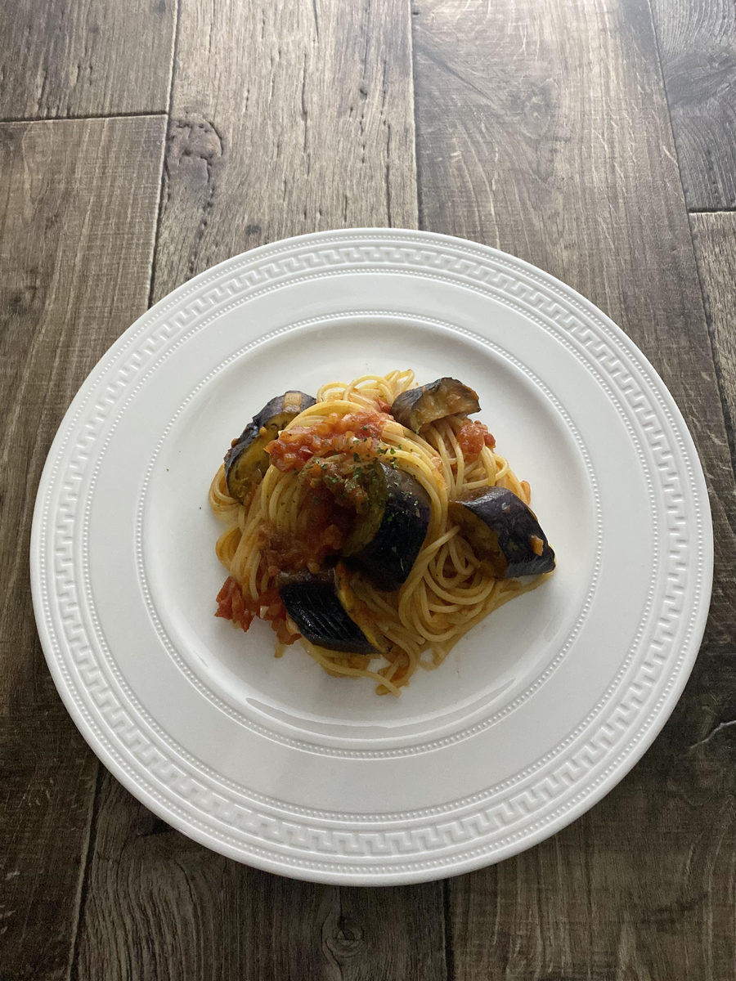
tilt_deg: -69.2
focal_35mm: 26
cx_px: 368
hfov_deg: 53.1
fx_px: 737
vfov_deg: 67.3
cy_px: 490
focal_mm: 4.25
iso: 500
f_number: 1.8
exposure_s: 1/59
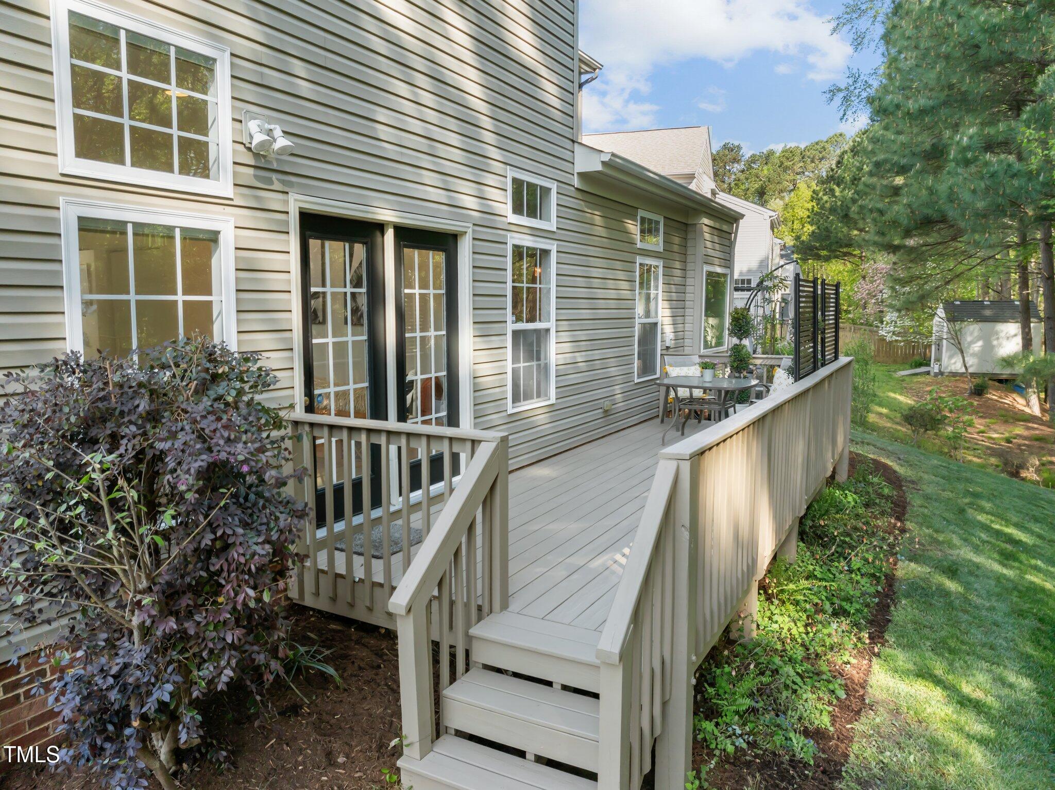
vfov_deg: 56.8
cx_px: 528
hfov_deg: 71.6
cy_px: 395
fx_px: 731
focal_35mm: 24
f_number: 2.8
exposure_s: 1/640
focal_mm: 12.29
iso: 410
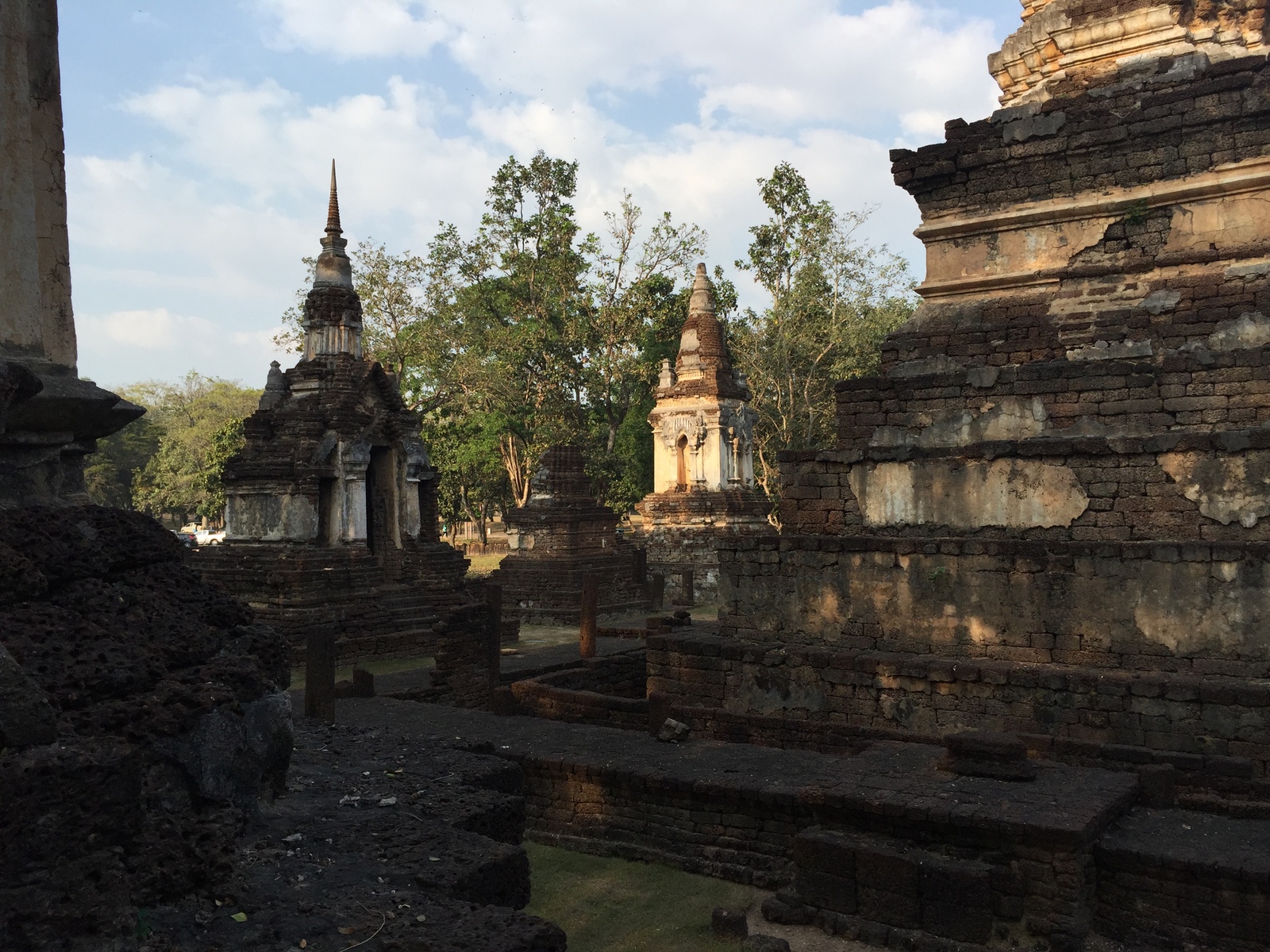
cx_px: 635
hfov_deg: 61.7
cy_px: 476
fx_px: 1064
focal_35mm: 29
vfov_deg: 48.2
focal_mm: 4.15
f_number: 2.2
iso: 32
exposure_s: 1/1163
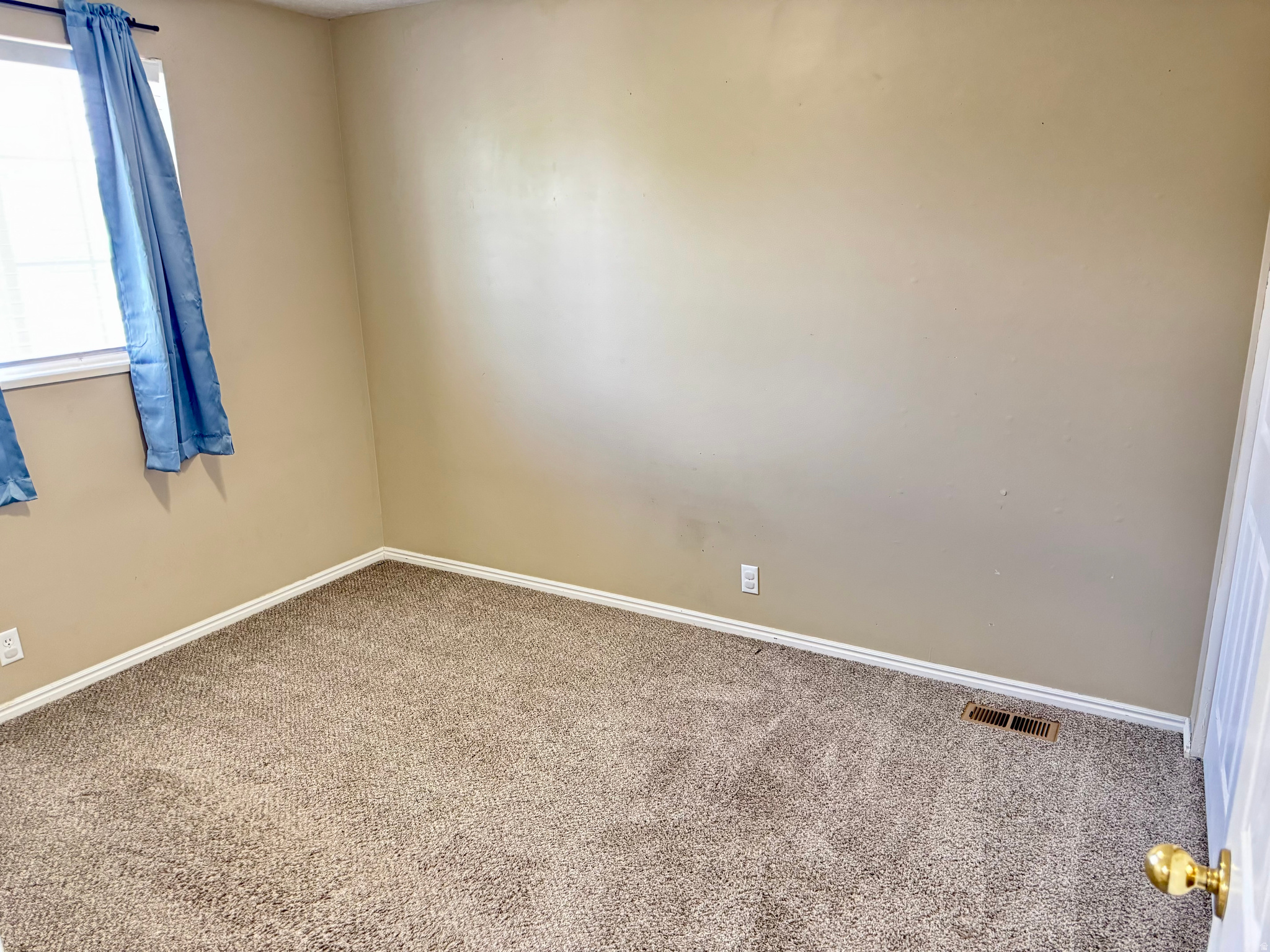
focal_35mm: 24
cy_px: 476
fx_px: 881
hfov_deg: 71.6
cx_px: 635
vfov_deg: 56.8
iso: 640
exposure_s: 1/40
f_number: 1.78
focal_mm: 6.76
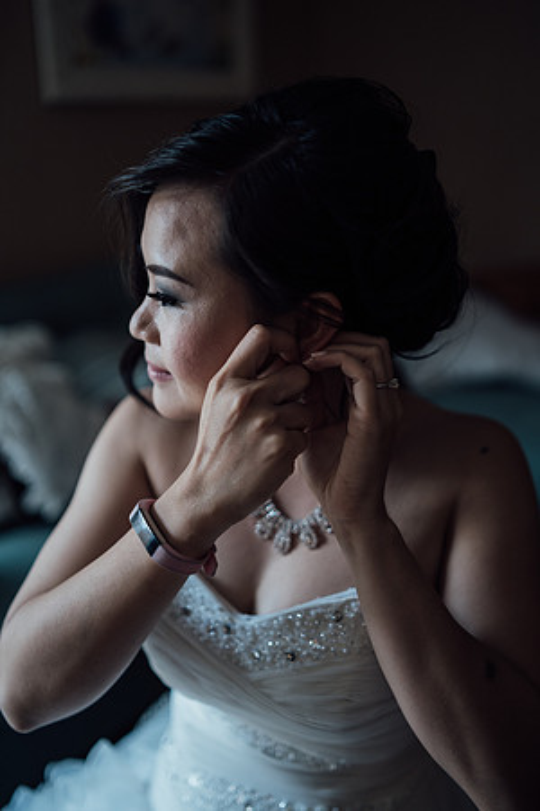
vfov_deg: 54.4
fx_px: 787
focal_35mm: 35
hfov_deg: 37.9
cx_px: 270
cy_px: 406
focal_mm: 35
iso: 400
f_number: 1.6
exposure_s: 1/500
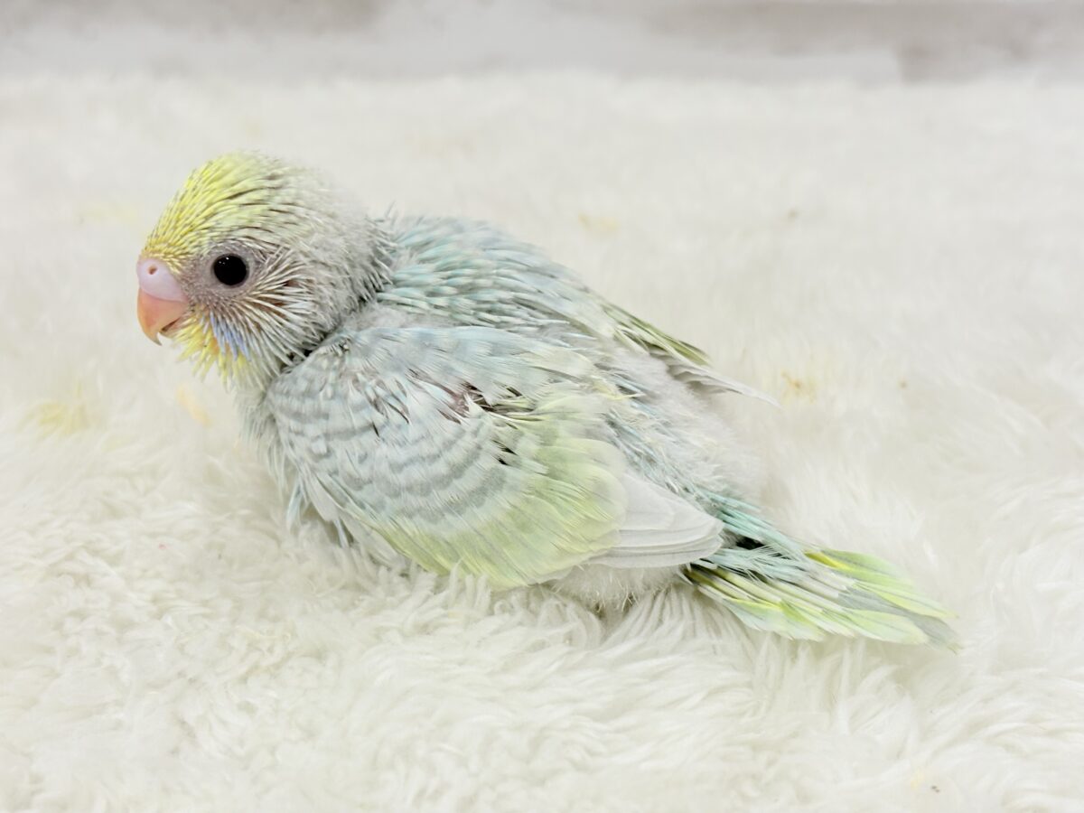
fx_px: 1628
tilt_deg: -27.6
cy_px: 406
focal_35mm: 52
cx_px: 542
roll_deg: +0.4
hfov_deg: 36.8
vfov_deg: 28.0
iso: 50
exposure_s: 1/100
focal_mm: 5.96
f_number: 1.6
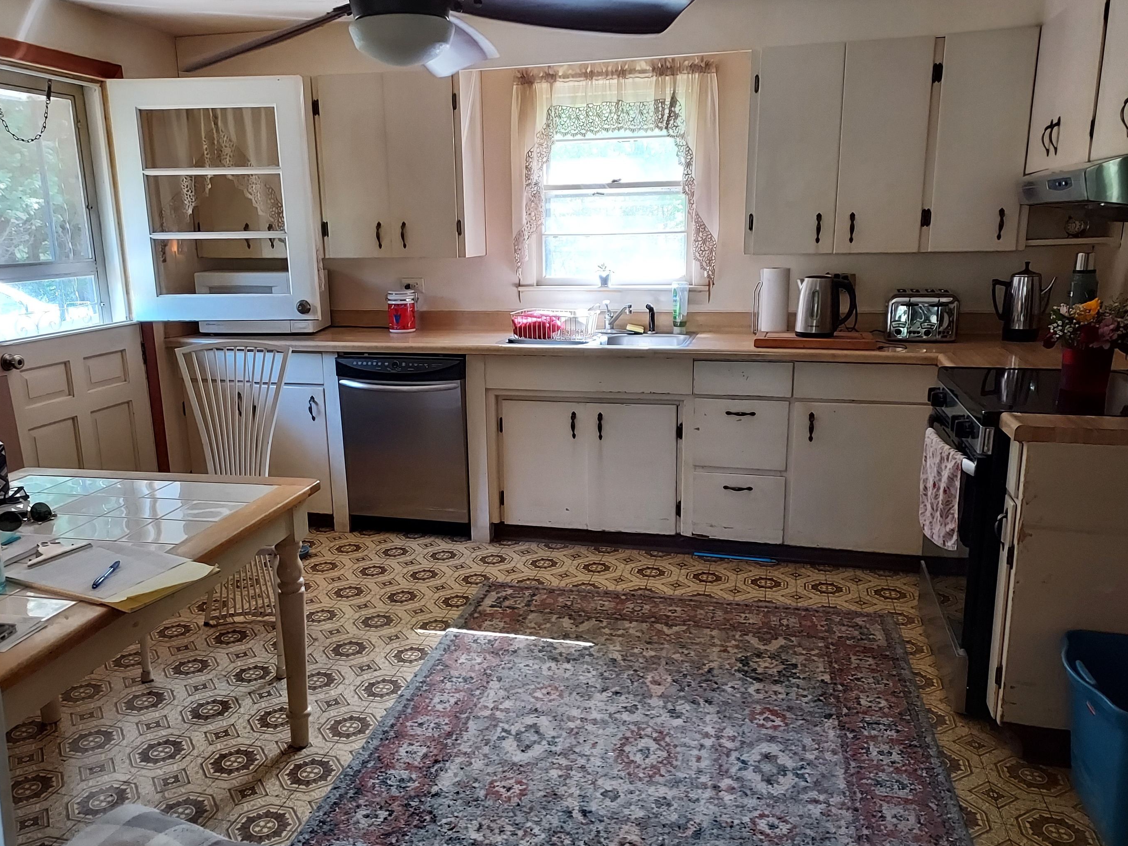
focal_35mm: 27
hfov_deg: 65.3
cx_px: 537
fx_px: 880
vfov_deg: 51.3
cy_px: 435
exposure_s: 1/60
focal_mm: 4.6
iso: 400
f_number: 1.8
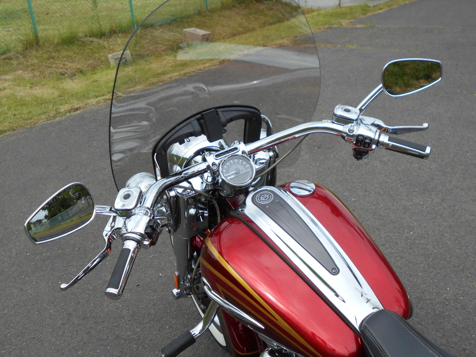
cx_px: 238
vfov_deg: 36.8
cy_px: 178
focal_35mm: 39
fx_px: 536
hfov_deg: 47.9
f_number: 3.9
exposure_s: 1/500
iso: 80
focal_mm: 6.7
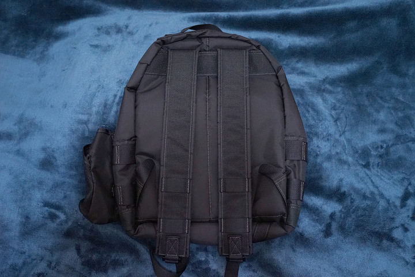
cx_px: 208
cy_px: 138
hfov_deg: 54.4
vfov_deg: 37.9
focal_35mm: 35
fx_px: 403
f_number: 3.5
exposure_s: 1/80
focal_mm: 35
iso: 6400
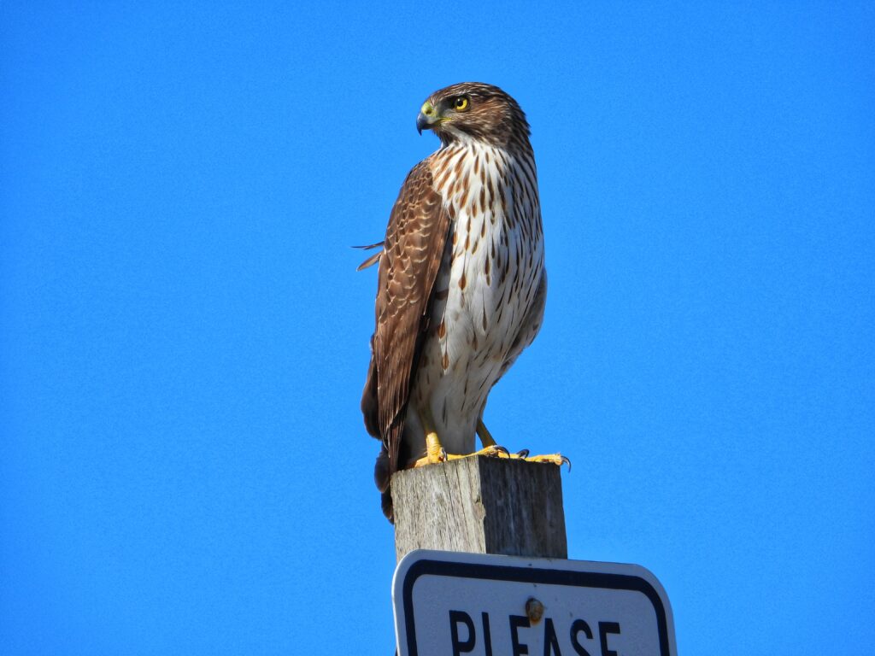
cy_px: 328
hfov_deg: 1.8
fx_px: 27805
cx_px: 438
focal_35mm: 1100
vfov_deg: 1.4
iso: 100
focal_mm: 198
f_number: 5.6
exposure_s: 1/500
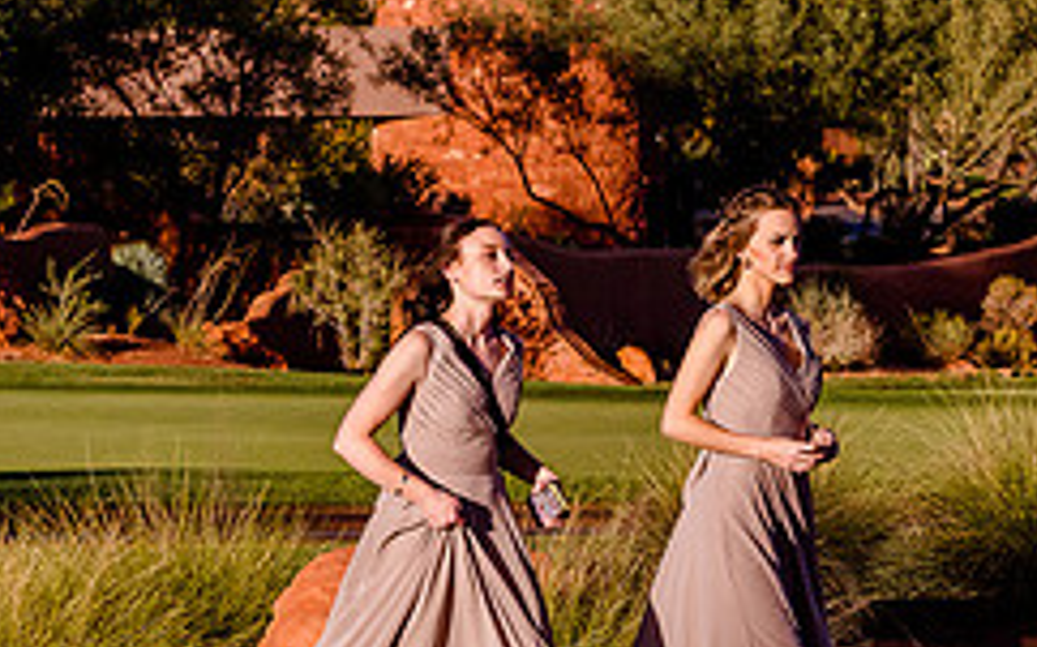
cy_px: 420
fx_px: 8277
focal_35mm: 293
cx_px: 943
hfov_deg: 7.2
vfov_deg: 4.5
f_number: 13
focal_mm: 102
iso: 1000
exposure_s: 1/500
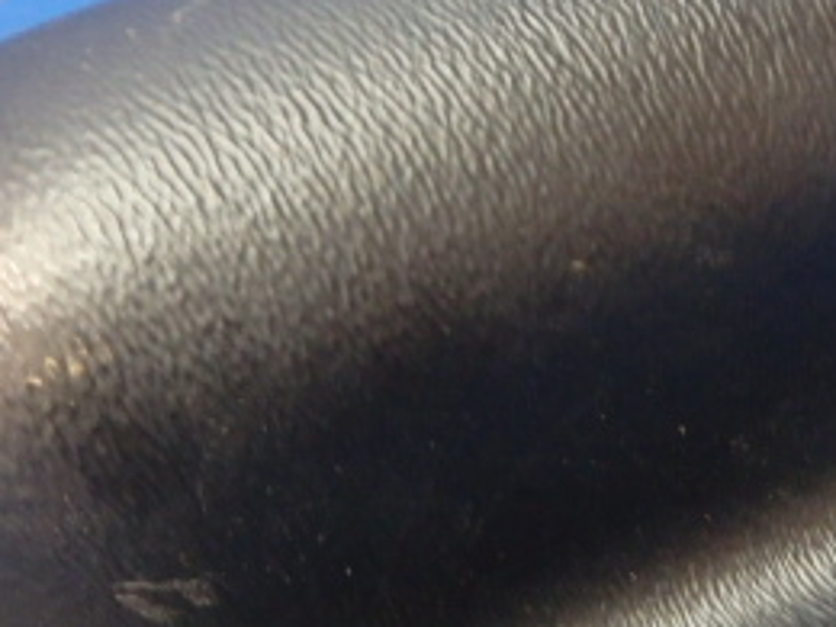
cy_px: 537
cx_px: 537
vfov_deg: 21.0
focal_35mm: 69
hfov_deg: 28.0
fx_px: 1666
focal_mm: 5
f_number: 3.9
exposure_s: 1/13
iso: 800
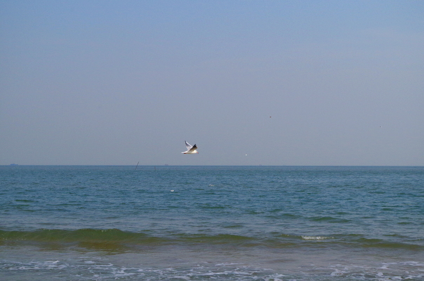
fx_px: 964
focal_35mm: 82
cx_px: 212
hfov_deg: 24.8
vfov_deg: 16.6
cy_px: 140
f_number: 8
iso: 800
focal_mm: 55
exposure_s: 1/5000
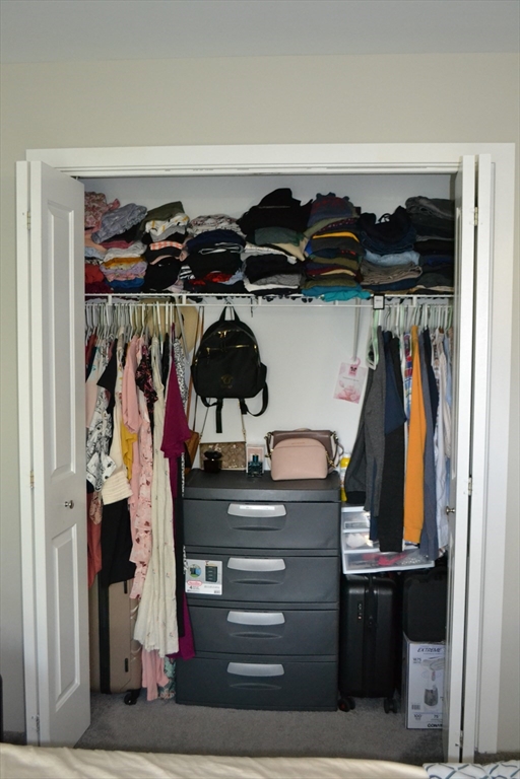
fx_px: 780
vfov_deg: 53.1
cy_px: 390
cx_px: 260
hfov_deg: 36.9
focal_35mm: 36
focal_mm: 24
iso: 2500
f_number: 4
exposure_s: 1/60
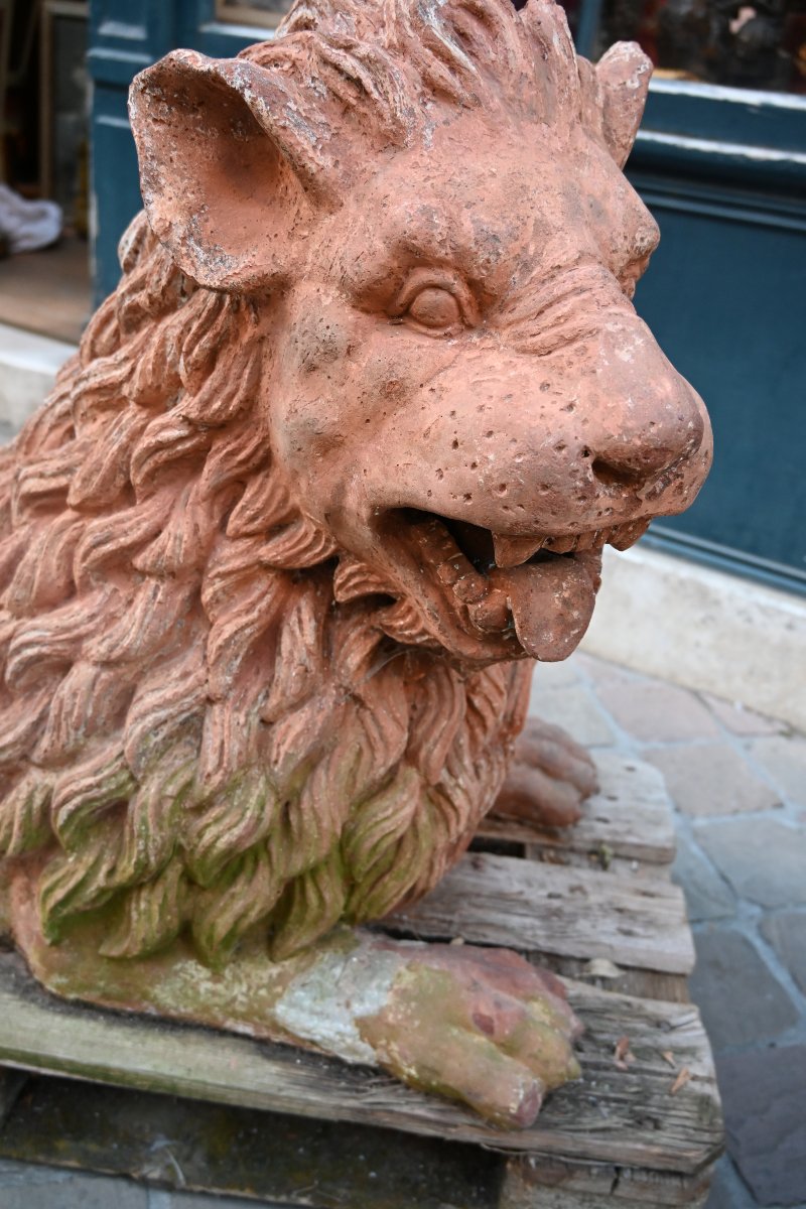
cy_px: 604
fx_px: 1058
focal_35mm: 32
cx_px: 403
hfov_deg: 41.7
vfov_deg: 59.5
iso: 800
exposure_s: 1/125
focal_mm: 21
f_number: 3.5
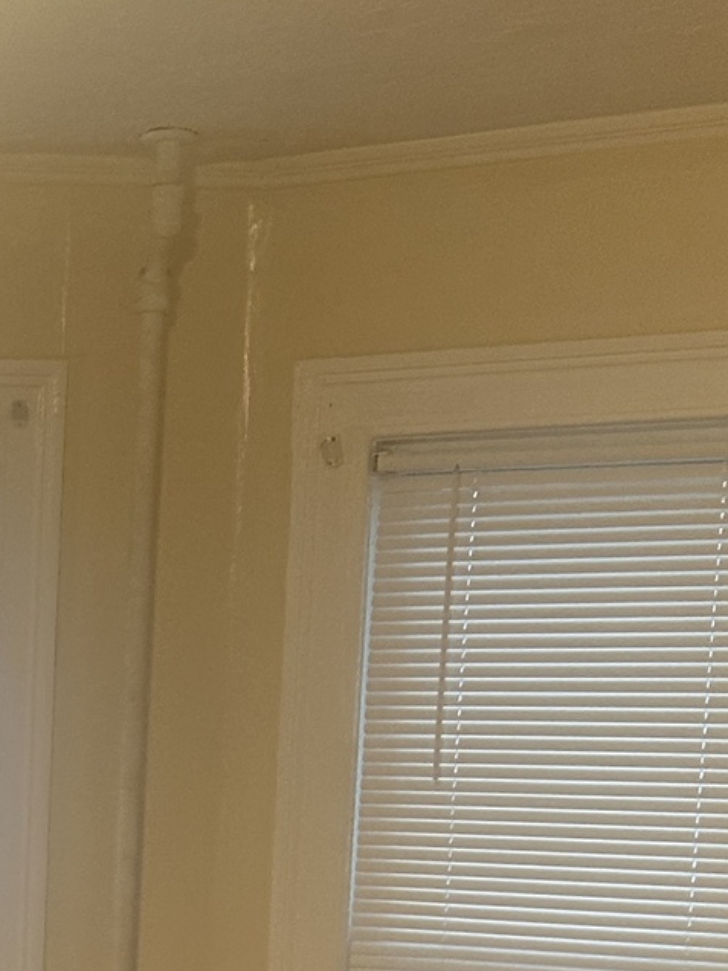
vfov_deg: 21.2
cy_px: 1104
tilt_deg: -8.2
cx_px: -165
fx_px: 2440
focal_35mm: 87
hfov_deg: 16.2
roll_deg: -2.2
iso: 400
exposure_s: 1/60
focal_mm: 6.86
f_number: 1.78
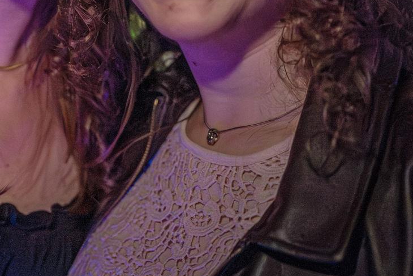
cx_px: -54
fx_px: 1056
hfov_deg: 20.9
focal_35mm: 92
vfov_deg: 14.5
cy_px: -24
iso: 20000
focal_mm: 35
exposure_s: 1/160
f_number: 2
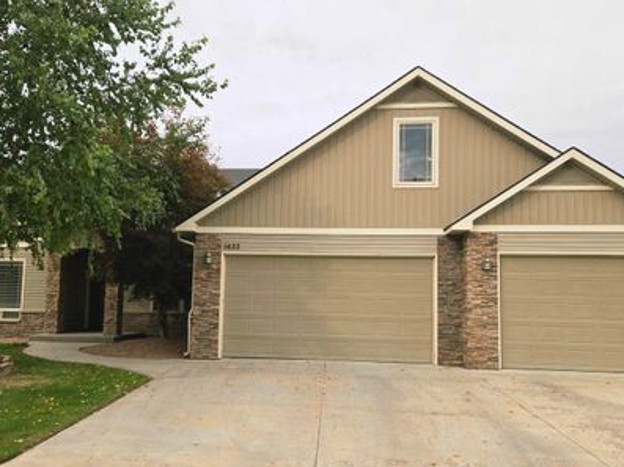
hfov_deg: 61.7
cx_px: 294
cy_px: 263
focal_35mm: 29
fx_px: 522
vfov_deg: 48.0
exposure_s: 1/707
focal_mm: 5.4
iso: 25
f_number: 1.8
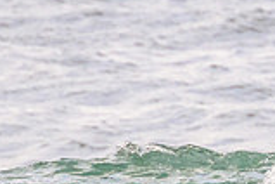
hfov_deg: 0.6
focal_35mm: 3642
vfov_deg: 0.4
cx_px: 371
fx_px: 27819
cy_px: 144
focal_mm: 800
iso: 1400
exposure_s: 1/2000
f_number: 11
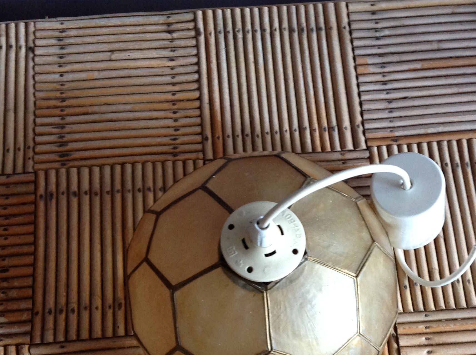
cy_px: 250
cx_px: 267
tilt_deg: -71.8
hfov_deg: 36.2
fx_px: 728
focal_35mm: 53
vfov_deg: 27.2
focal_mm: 4.28
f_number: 2.4
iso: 200
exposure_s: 1/15
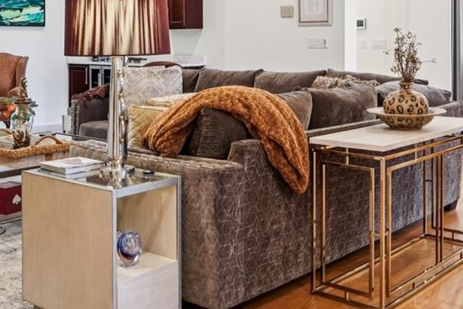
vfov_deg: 26.4
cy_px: 53
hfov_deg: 39.4
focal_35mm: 50
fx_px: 643
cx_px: 279
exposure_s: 1/6
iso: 400
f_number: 8
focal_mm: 10
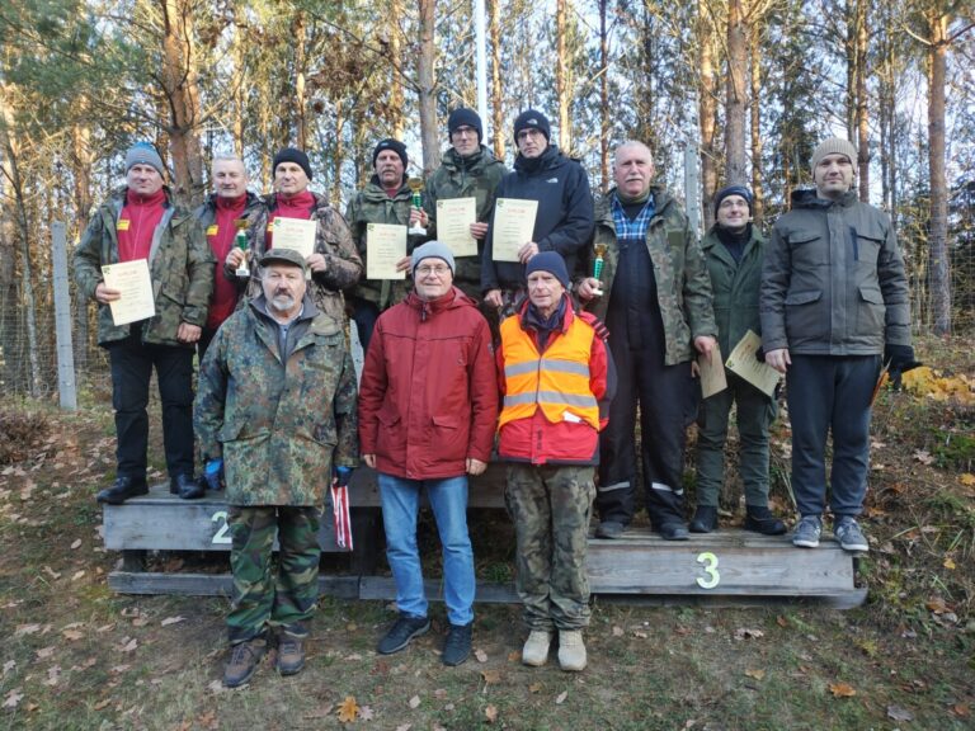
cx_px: 488
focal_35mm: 24
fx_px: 676
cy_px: 366
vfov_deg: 56.8
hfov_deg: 71.6
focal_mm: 3.94
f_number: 1.9
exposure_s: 1/166
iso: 200
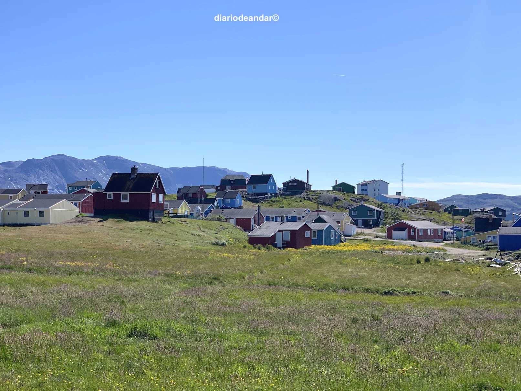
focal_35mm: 52
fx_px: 783
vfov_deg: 28.0
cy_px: 196
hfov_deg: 36.8
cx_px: 260
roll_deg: -3.3
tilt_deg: +5.0
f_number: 2.4
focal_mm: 6
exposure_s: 1/1996
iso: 16
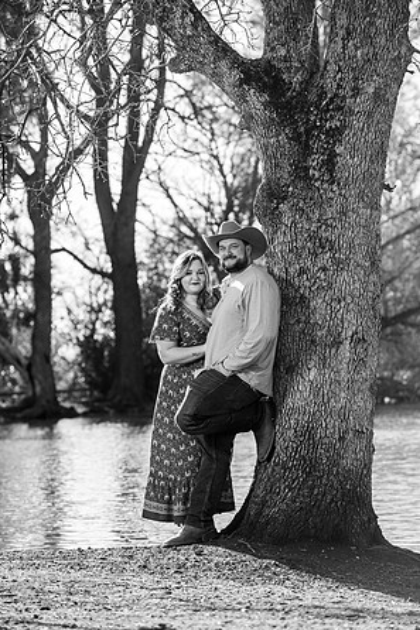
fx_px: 3537
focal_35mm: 202
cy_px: 315
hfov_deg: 6.8
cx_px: 209
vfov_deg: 10.2
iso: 160
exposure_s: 1/250
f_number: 5.6
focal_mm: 200
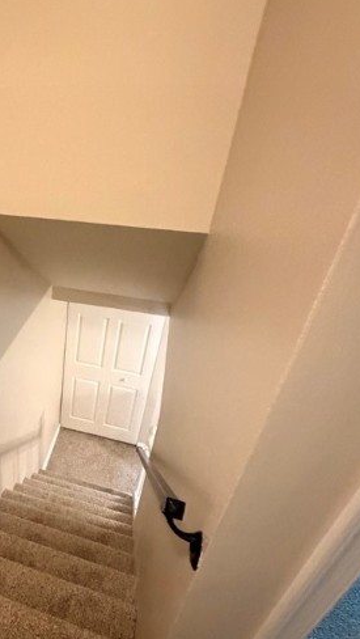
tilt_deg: -34.7
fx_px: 407
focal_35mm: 24
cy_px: 348
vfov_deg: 76.1
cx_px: 18
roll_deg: -2.0
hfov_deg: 42.6
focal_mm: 2.22
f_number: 2.2
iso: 1000
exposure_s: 1/60
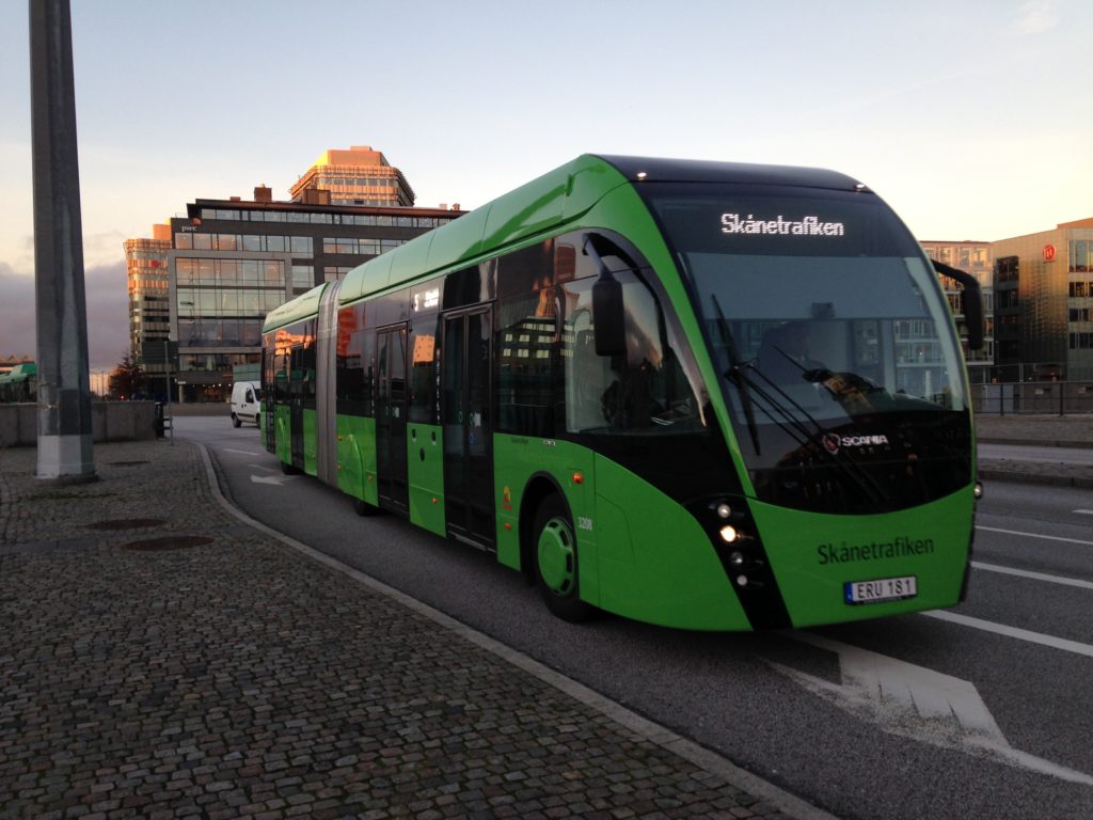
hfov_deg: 55.4
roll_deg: +1.5
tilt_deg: -0.3
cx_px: 546
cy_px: 410
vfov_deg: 42.9
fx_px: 1042
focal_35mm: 33
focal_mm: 4.12
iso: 50
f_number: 2.4
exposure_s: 1/134
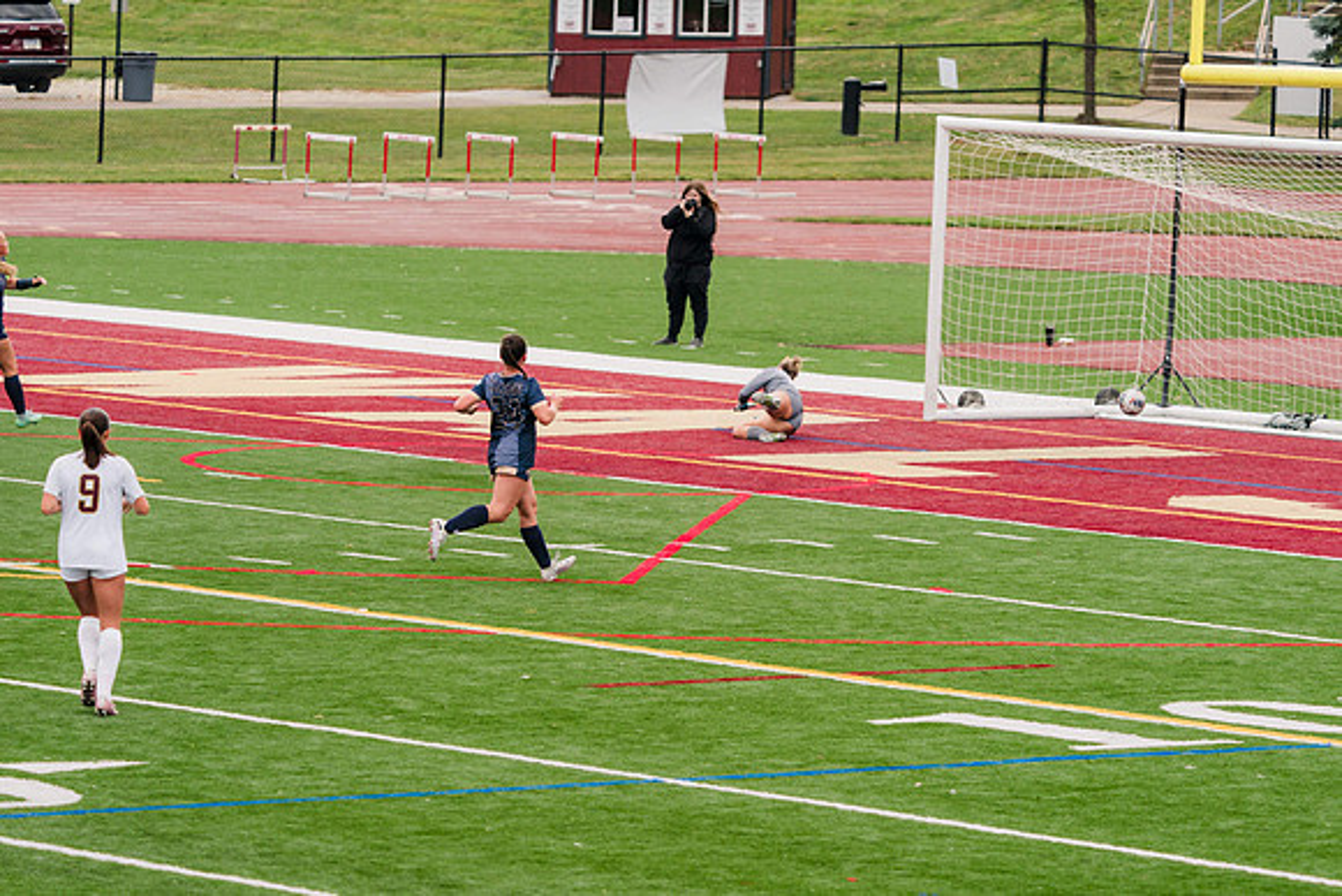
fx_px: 8650
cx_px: 671
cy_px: 448
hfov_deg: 8.9
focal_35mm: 232
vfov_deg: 5.9
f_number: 5.6
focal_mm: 232
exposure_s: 1/1600
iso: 640
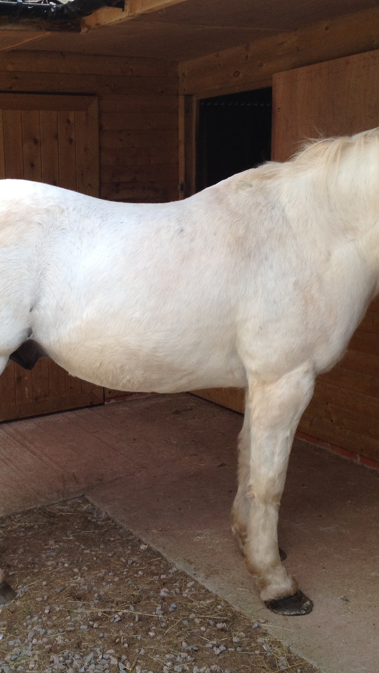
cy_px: 336
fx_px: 911
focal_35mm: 51
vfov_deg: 40.6
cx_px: 182
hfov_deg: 23.5
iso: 64
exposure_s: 1/456
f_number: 2.4
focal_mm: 4.28
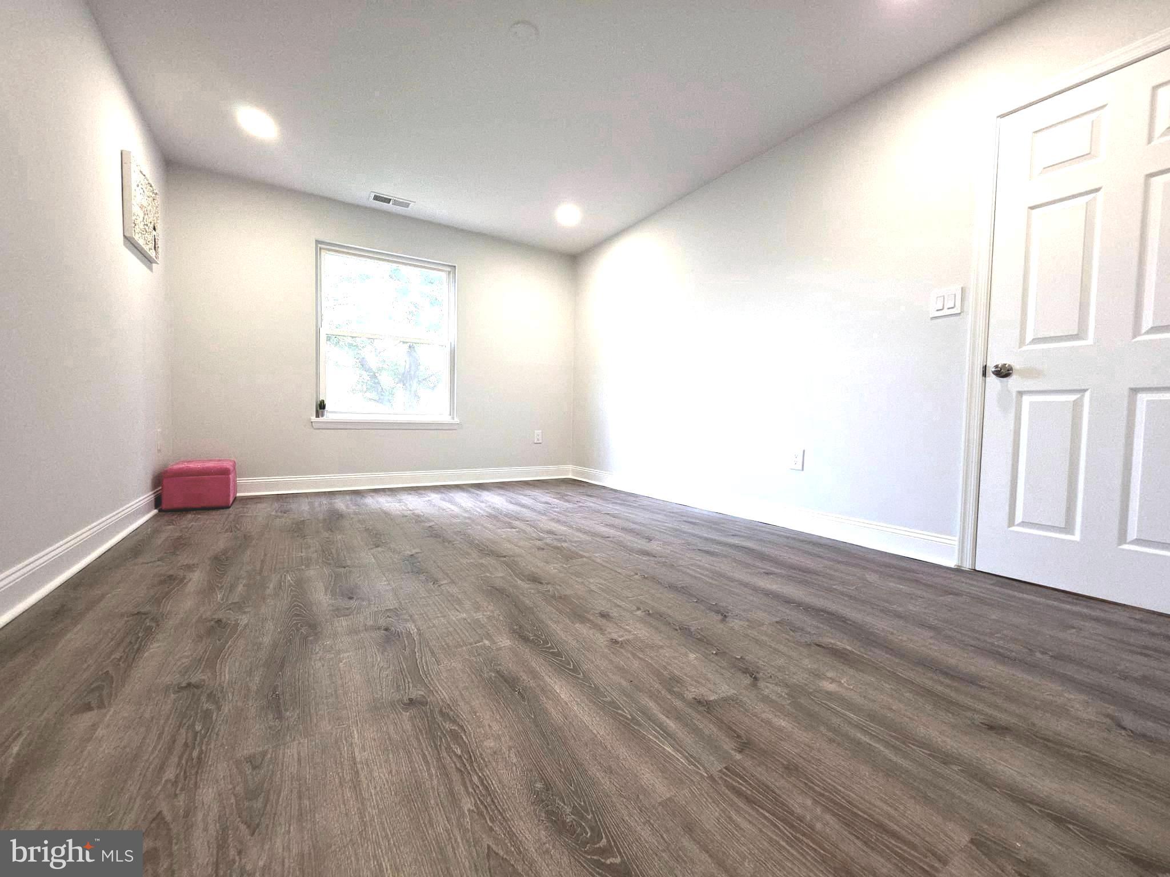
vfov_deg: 89.9
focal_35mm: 13
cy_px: 438
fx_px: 439
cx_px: 585
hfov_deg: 106.2
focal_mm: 2.2
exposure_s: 1/60
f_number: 1.9
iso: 100
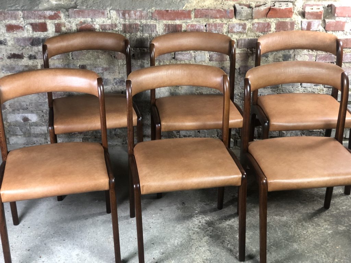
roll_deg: +1.9
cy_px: 132
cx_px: 176
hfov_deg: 36.8
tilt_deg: -26.0
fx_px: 527
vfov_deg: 28.0
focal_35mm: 52
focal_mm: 6
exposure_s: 1/25
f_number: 2.4
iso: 160
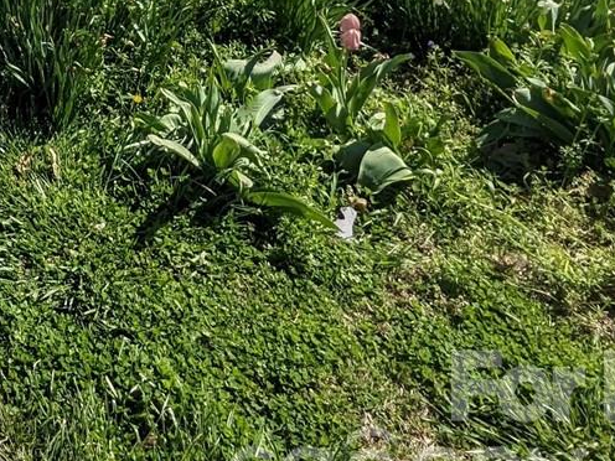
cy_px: -369
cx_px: -342
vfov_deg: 17.8
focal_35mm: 66
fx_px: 1173
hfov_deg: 23.0
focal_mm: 2.22
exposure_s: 1/1976
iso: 37
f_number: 2.2
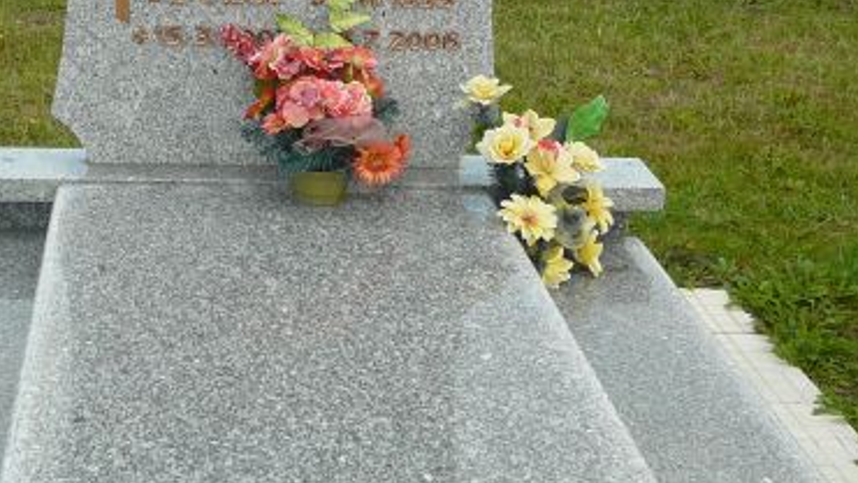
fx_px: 1501
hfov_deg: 31.5
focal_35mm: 66
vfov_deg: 18.2
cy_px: 283
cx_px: 241
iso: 80
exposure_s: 1/400
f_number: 2.8
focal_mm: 5.2
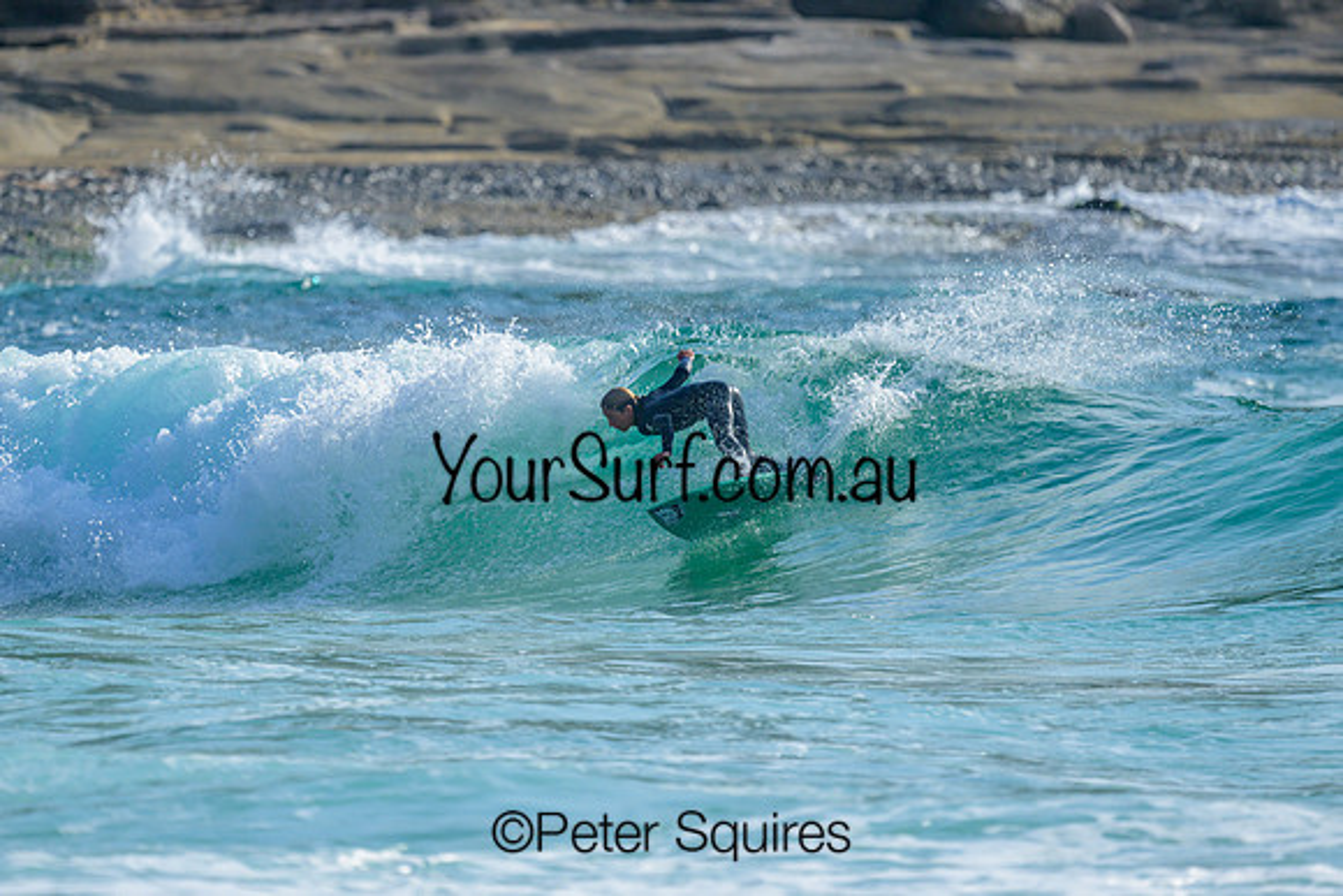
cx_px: 672
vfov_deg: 1.7
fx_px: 29850
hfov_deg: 2.6
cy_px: 448
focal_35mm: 800
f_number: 6.3
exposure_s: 1/2000
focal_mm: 800
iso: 200
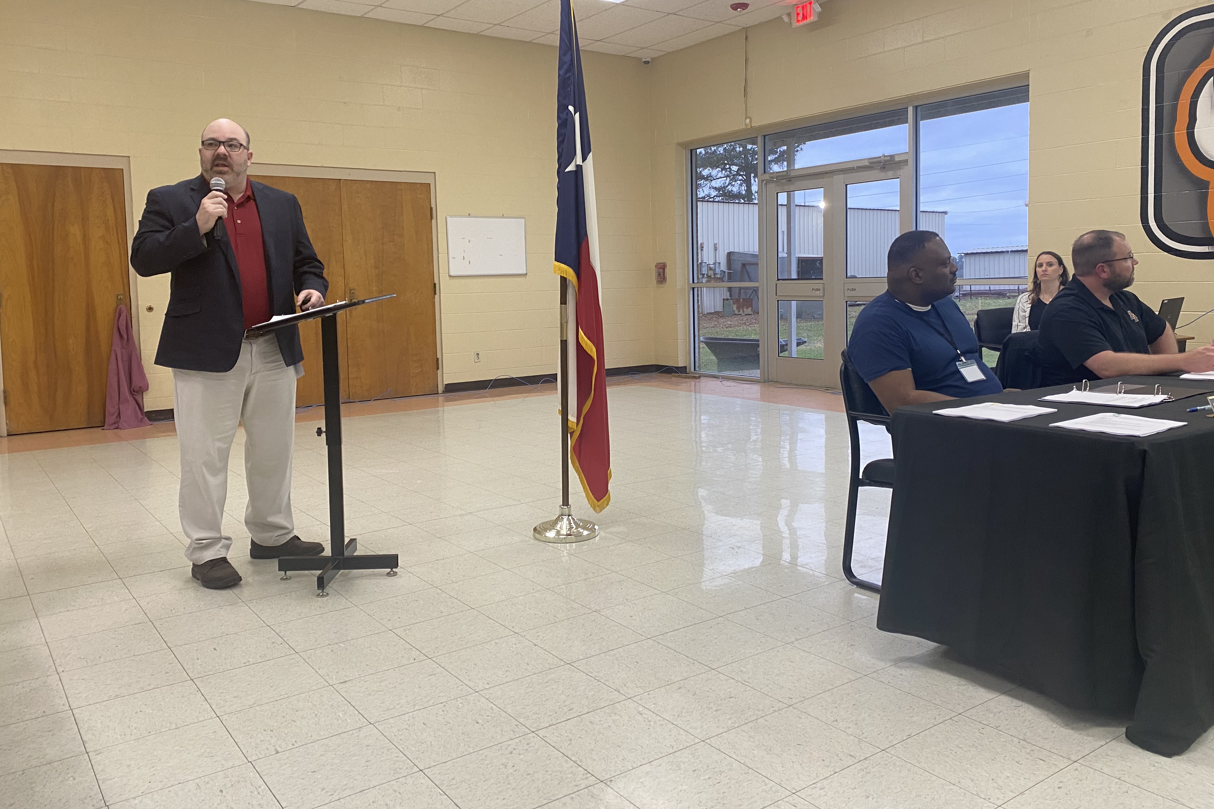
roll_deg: +0.5
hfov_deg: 65.5
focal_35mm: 28
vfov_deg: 46.3
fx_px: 944
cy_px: 345
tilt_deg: -4.2
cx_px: 624
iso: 125
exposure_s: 1/60
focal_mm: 4.25
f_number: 1.8
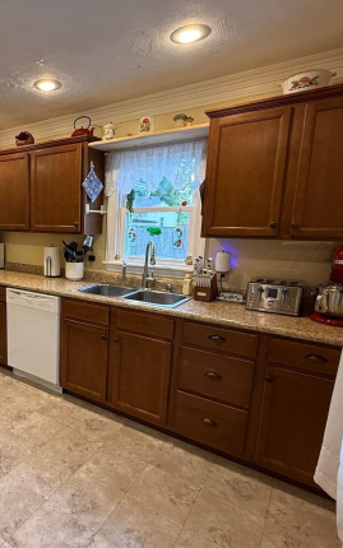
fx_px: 344
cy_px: 283
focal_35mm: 23
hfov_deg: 48.5
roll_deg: -0.6
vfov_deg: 77.1
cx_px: 47
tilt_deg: -10.1
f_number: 2.2
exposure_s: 1/60
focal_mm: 2.22
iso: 320
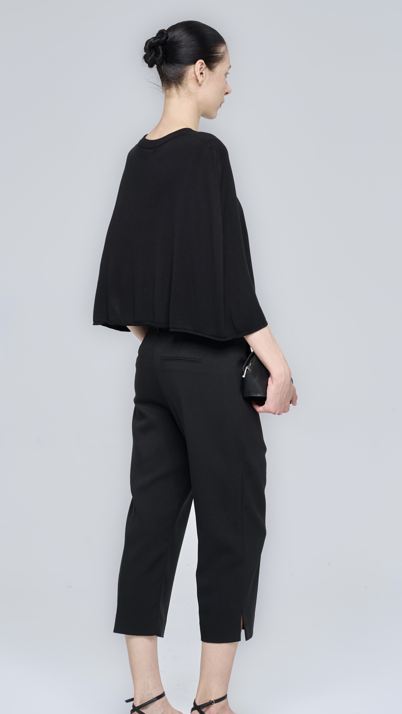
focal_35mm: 101
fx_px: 1914
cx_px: 189
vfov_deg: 21.1
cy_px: 388
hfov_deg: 12.0
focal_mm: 85
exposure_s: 1/125
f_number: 8
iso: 200
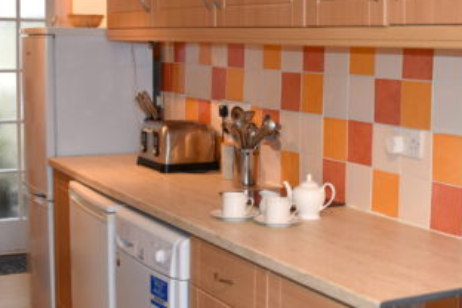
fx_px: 834
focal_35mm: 65
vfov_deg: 20.9
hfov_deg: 30.9
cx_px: 274
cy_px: 160
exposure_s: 1/60
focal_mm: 18
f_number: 3.5
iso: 450
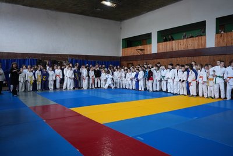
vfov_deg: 46.4
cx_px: 116
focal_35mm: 28
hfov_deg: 65.5
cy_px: 78
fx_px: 181
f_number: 2.8
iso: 1600
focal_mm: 28
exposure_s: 1/500
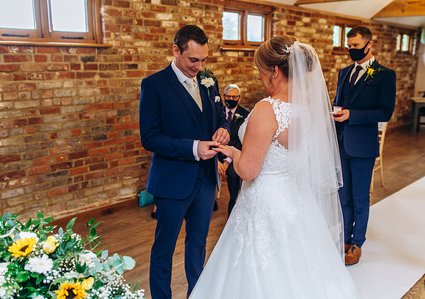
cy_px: 150
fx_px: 437
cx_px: 225
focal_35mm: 36
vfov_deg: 37.8
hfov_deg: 51.8
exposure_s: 1/100
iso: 200
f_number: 2.8
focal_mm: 35
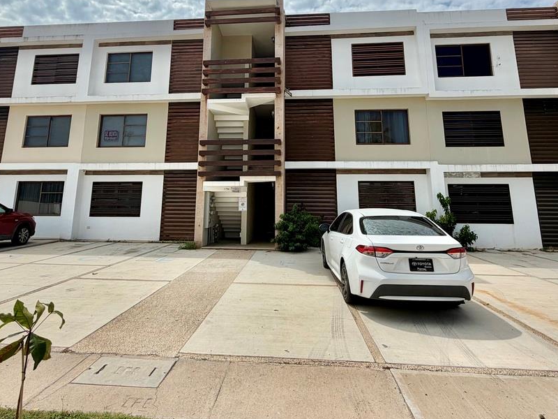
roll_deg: -0.6
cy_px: 144
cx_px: 269
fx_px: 339
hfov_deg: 79.0
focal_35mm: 21
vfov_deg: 62.1
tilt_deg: +10.9
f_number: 2.2
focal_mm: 2.22
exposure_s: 1/2024
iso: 20
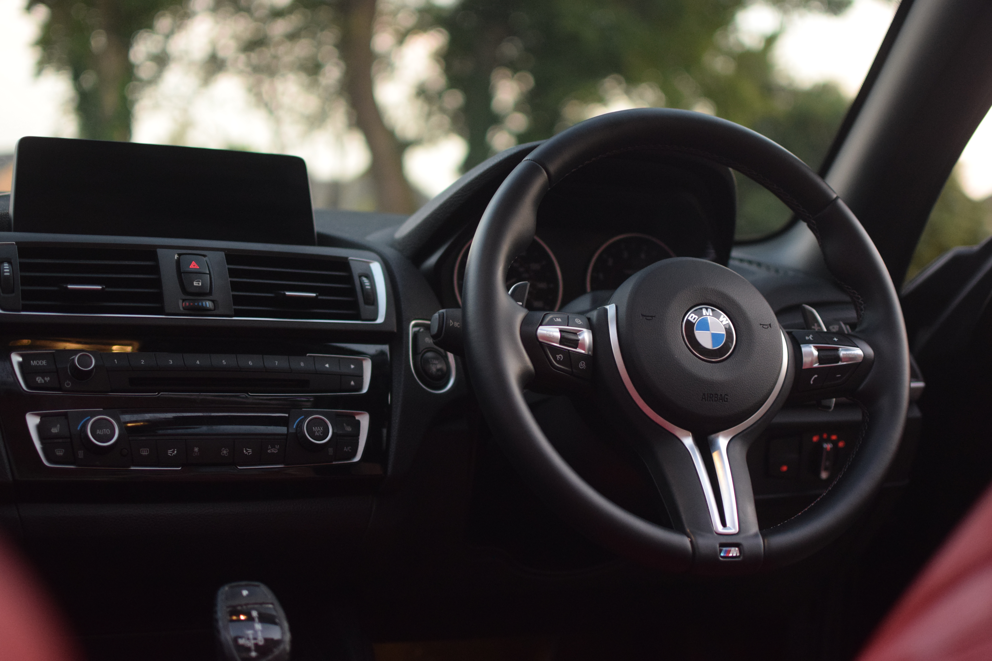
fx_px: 1447
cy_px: 330
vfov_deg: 25.8
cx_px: 496
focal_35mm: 52
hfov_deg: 37.9
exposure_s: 1/200
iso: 1600
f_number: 1.8
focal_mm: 35
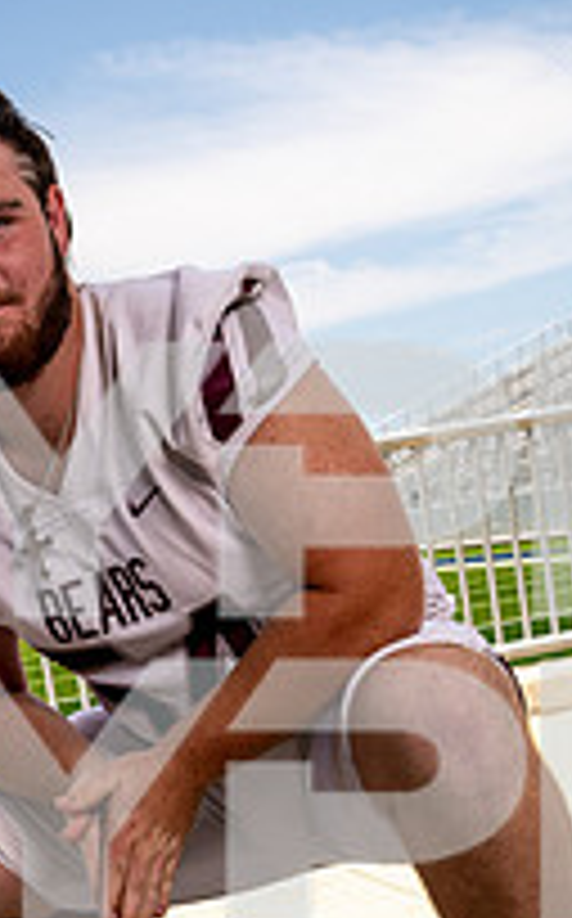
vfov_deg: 27.7
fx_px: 1801
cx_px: 176
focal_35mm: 72
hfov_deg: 18.0
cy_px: 801
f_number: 10
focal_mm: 32
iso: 100
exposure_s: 1/125
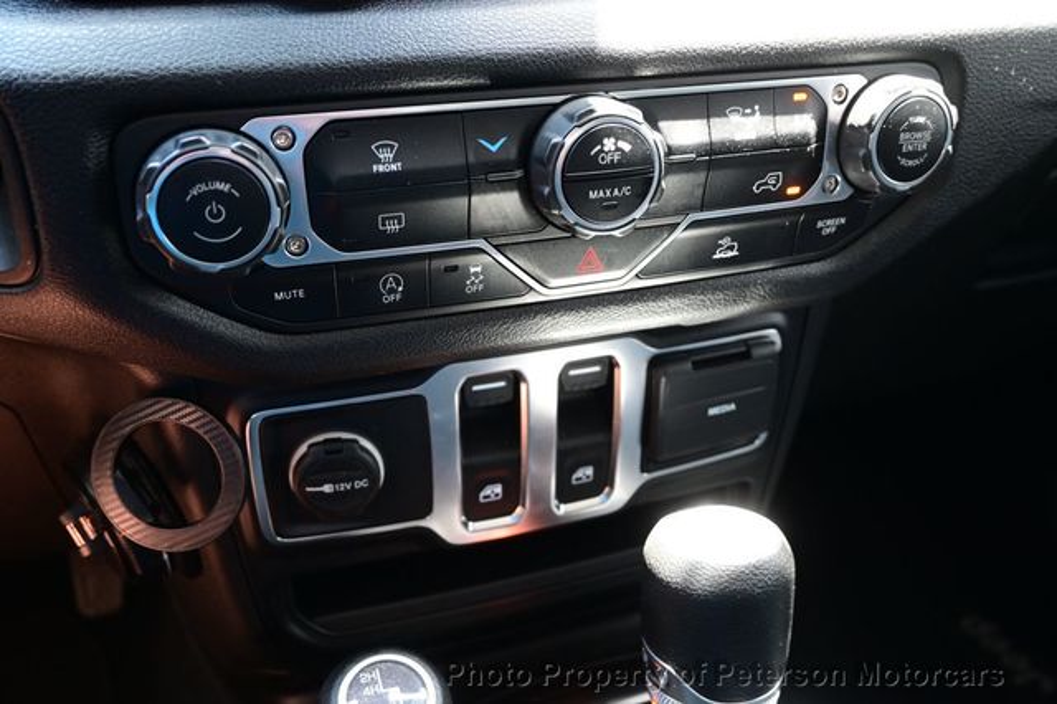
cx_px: 528
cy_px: 352
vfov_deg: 41.7
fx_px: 924
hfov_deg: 59.5
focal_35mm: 32
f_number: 4
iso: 1400
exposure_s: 1/30
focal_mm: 21
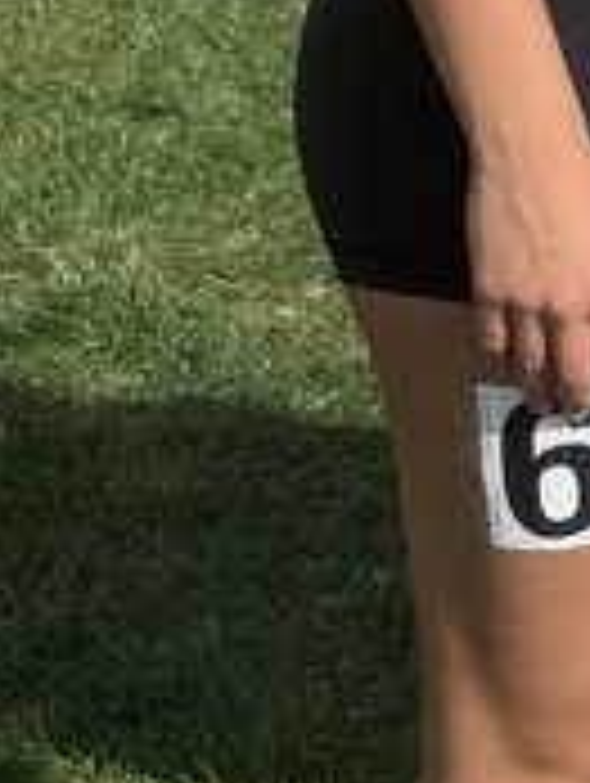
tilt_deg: -16.6
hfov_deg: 9.4
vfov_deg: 13.7
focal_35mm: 141
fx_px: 3196
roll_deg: -2.6
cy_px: -94
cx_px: 1423
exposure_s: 1/3425
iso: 80
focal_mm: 6.76
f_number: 1.78
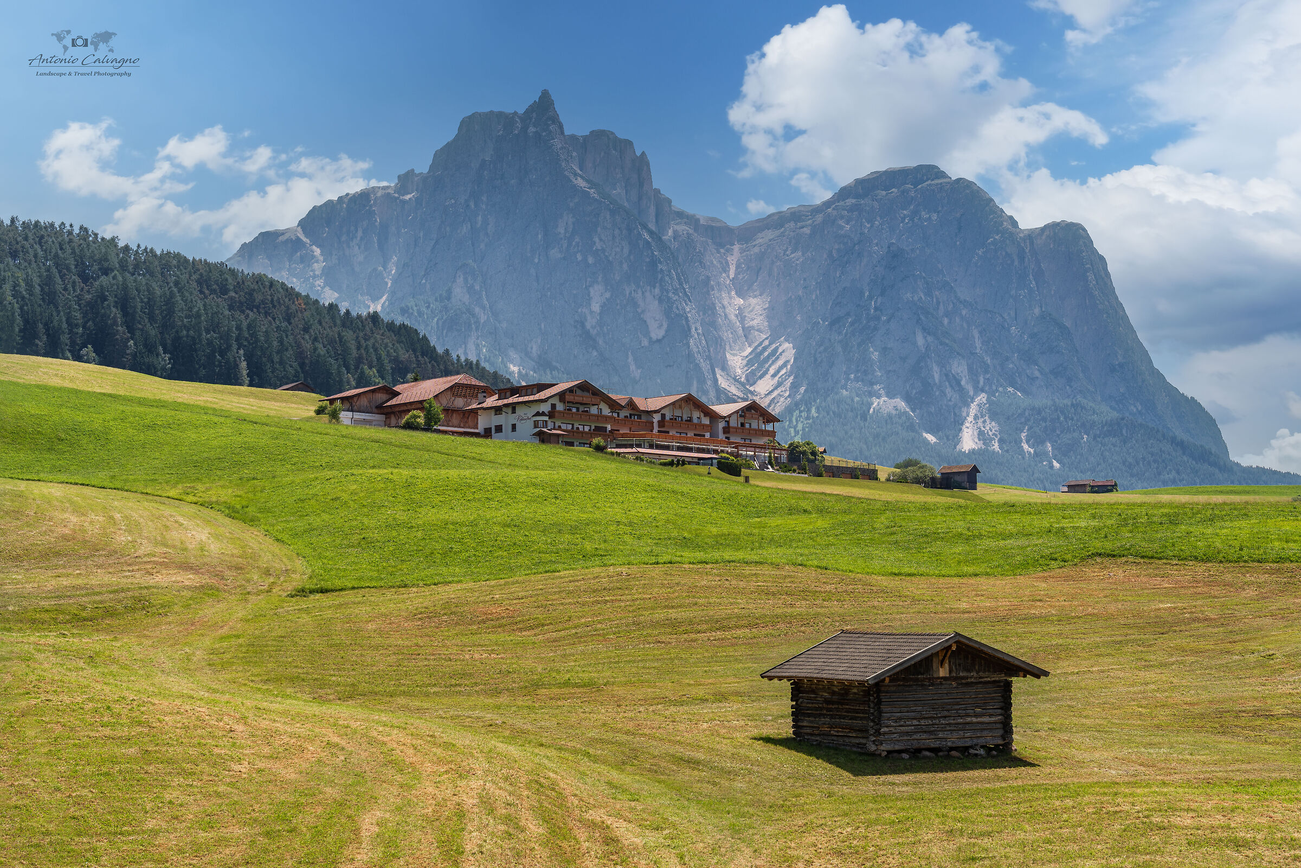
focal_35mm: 50
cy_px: 434
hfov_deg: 39.6
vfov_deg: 27.0
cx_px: 650
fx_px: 1807
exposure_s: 1/200
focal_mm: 50
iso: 100
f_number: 10
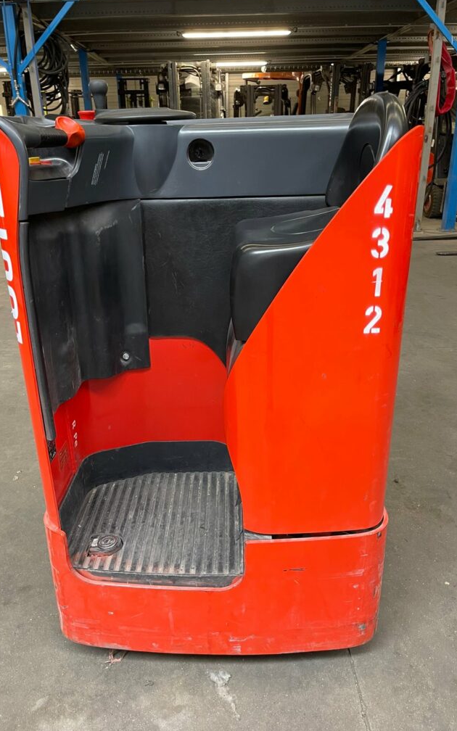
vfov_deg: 66.5
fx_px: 558
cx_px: 213
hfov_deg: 44.5
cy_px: 362
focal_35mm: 28
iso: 250
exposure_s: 1/50
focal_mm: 5.1
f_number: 1.6
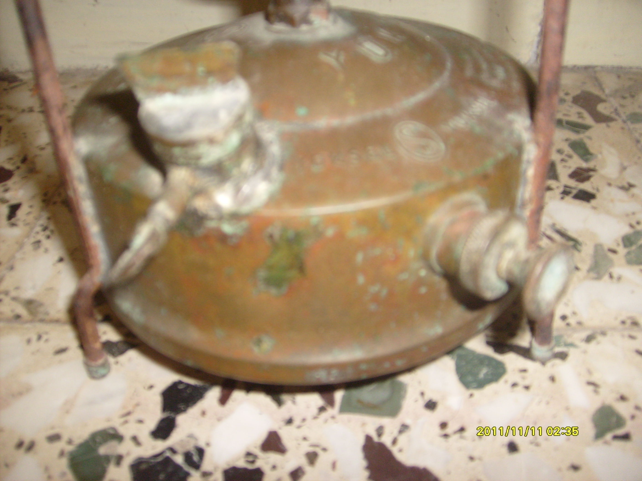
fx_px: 649
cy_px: 240
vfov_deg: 40.7
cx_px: 321
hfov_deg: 52.6
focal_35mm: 35
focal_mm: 5.8
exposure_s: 1/45
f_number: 2.8
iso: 100
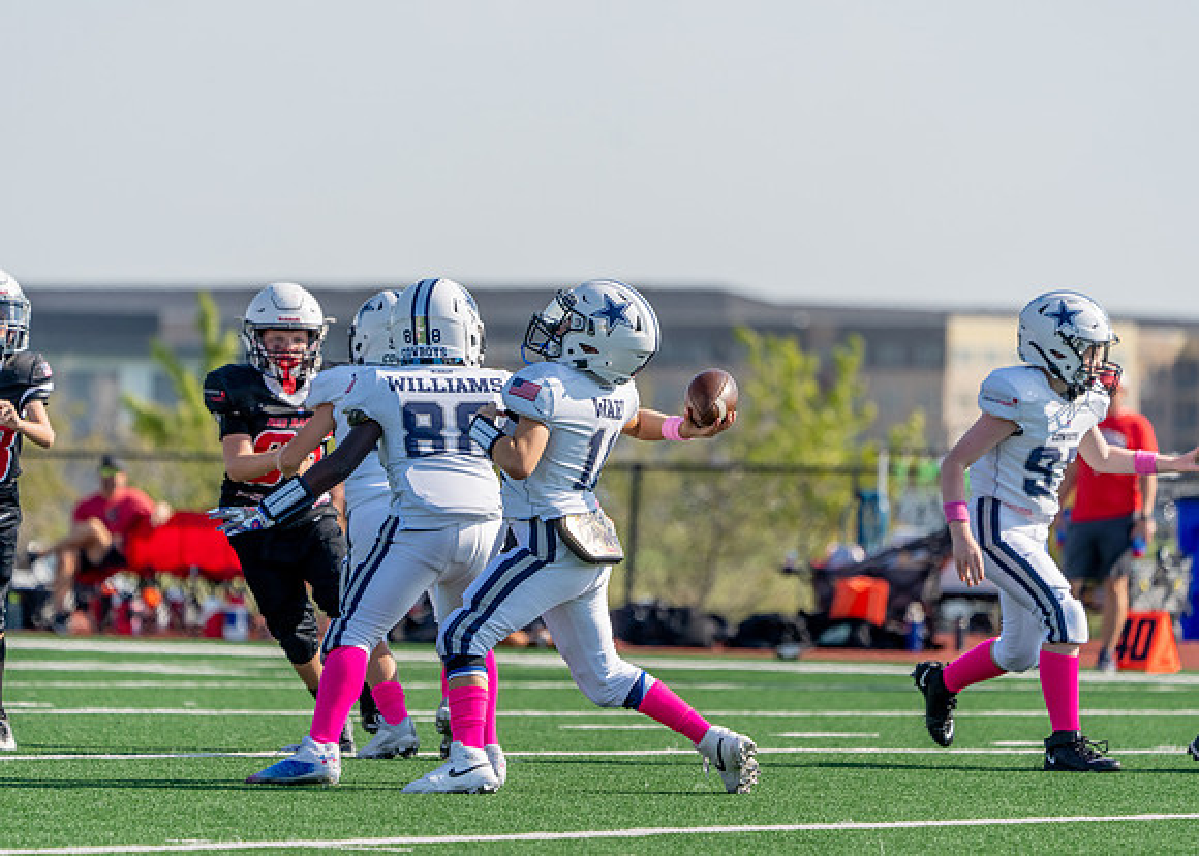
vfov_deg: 4.6
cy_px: 428
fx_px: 10595
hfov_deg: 6.5
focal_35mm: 311
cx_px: 600
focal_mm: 297
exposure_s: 1/1250
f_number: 5.6
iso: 200
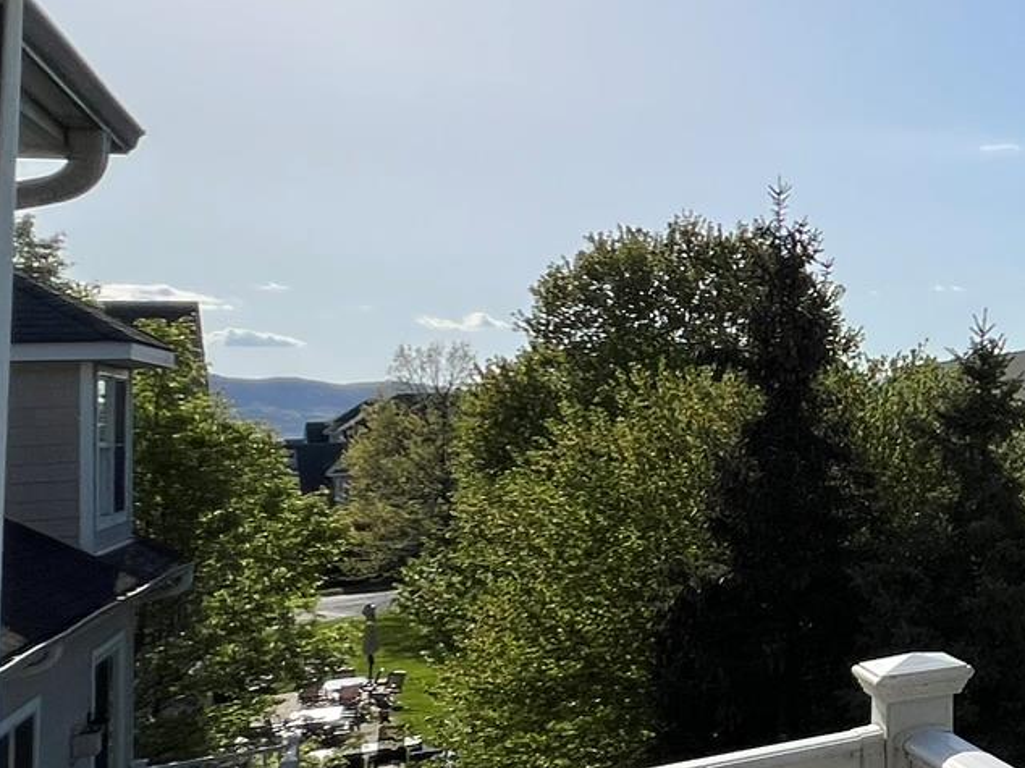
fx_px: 1243
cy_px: 306
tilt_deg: +2.8
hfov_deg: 29.5
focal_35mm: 42
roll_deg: +1.7
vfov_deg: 34.2
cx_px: 1497
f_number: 1.8
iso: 32
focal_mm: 1.57
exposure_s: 1/2732
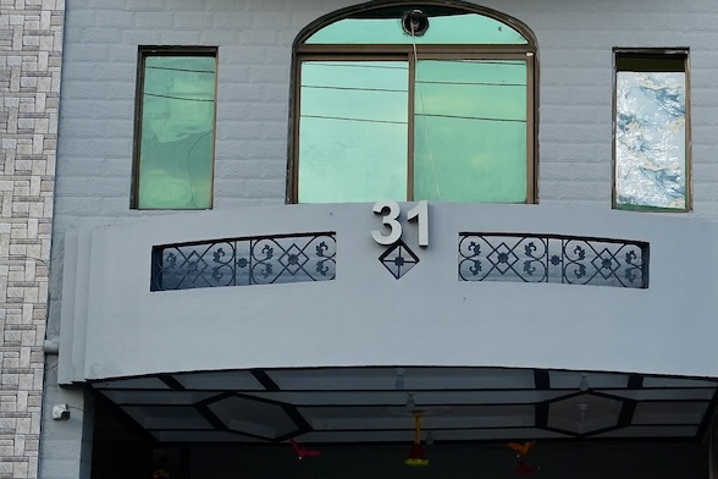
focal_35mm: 111
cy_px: 254
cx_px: 639
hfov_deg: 18.1
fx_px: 2214
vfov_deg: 12.3
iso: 640
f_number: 2.8
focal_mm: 34
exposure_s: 1/320
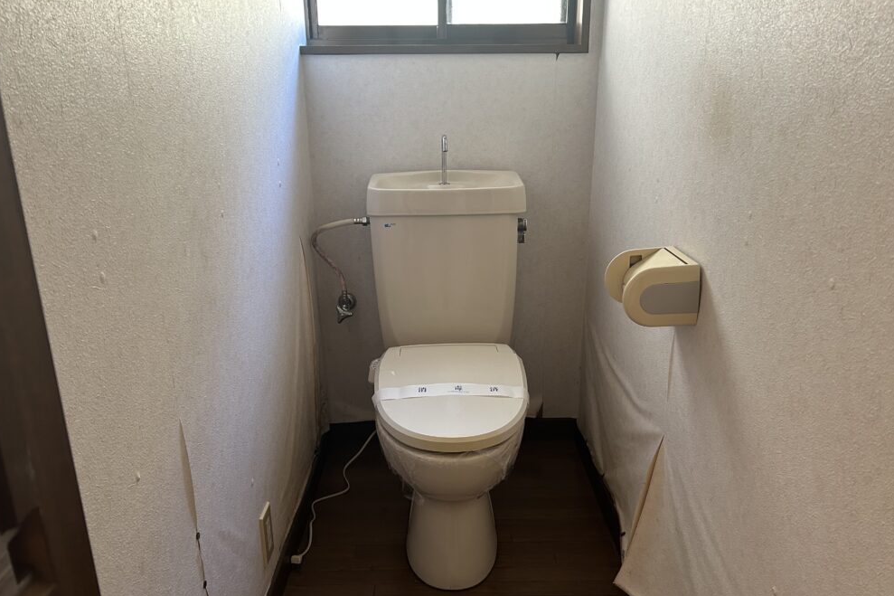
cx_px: 451
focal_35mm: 28
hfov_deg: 65.5
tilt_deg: -18.4
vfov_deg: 46.3
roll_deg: +0.2
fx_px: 695
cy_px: 339
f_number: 1.5
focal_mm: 5.7
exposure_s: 1/50
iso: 200
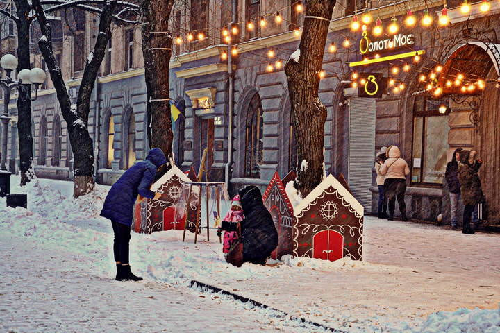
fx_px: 1042
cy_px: 166
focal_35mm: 75
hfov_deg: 27.0
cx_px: 250
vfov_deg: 18.2
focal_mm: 50
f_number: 7.1
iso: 400
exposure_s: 1/30
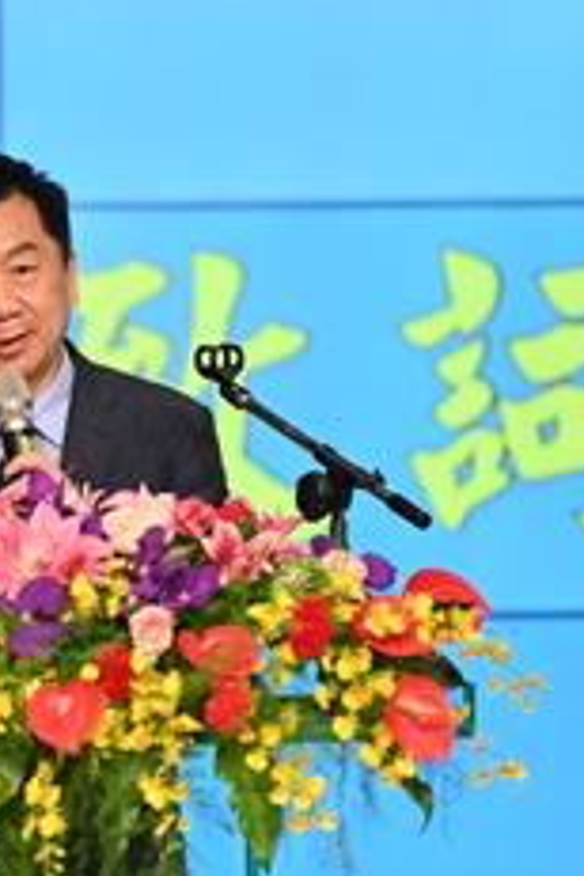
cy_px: 374
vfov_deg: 5.9
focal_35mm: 347
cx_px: 38
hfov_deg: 4.0
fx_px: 8443
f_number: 2.8
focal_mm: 200
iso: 500
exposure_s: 1/160
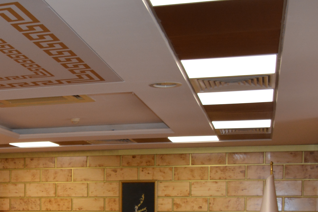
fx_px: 680
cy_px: 281
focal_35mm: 77
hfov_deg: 24.3
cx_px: -45
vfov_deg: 16.7
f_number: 3.5
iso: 400
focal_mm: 18
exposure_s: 1/125
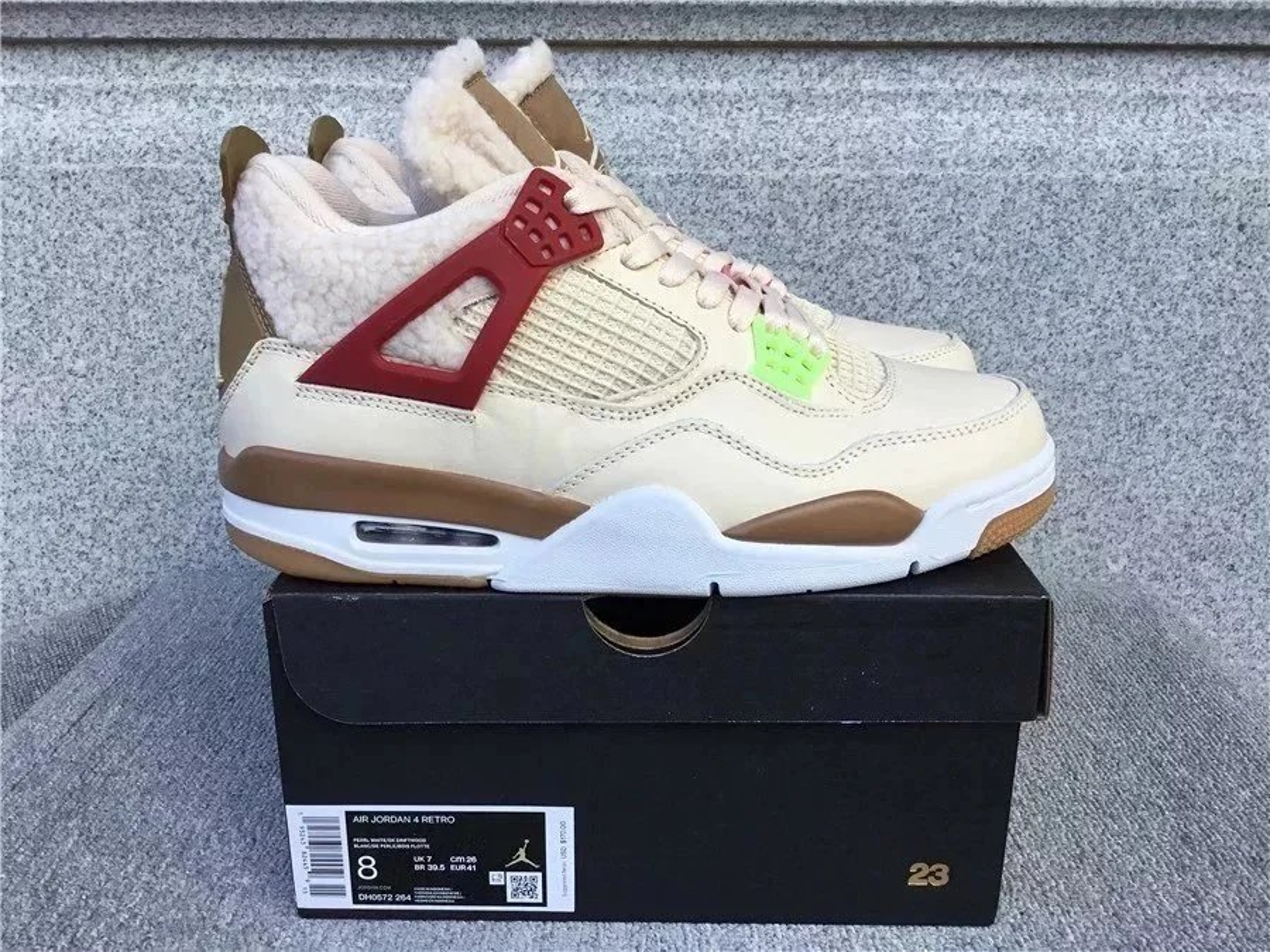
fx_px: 1137
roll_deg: +0.0
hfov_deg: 58.4
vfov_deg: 45.4
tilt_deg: -16.5
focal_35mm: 31
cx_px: 635
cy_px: 476
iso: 25
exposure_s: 1/280
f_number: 2.4
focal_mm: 3.3
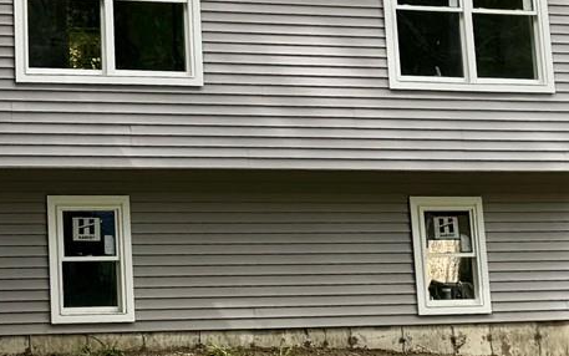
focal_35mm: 114
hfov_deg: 17.5
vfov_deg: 10.9
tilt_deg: +13.8
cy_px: -243
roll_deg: +2.4
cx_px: -108
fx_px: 1768
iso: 80
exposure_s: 1/1042
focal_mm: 6.76
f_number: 1.78
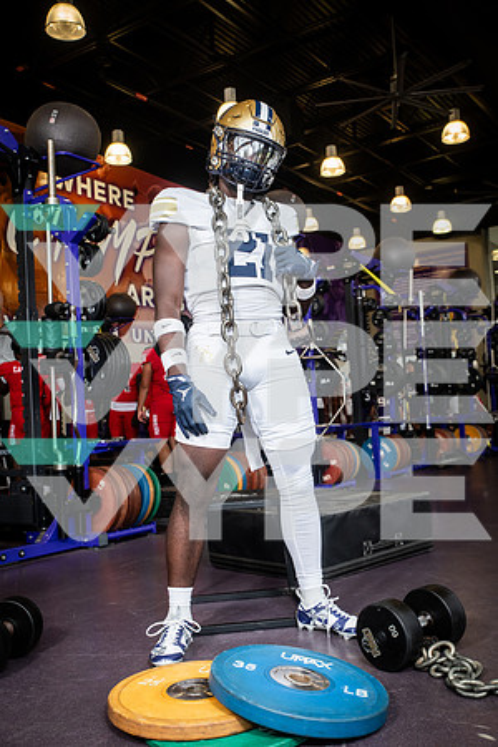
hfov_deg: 37.9
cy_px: 374
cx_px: 249
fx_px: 726
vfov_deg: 54.4
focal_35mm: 35
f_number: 5.6
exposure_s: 1/250
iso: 500
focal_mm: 35
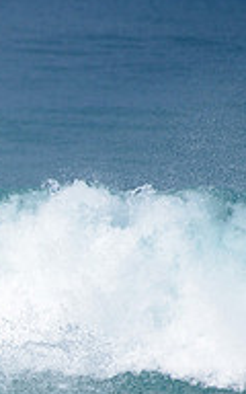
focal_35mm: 1538
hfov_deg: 0.9
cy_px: 340
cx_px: -240
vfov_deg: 1.4
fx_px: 16498
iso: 160
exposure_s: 1/2000
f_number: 5.6
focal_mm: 500
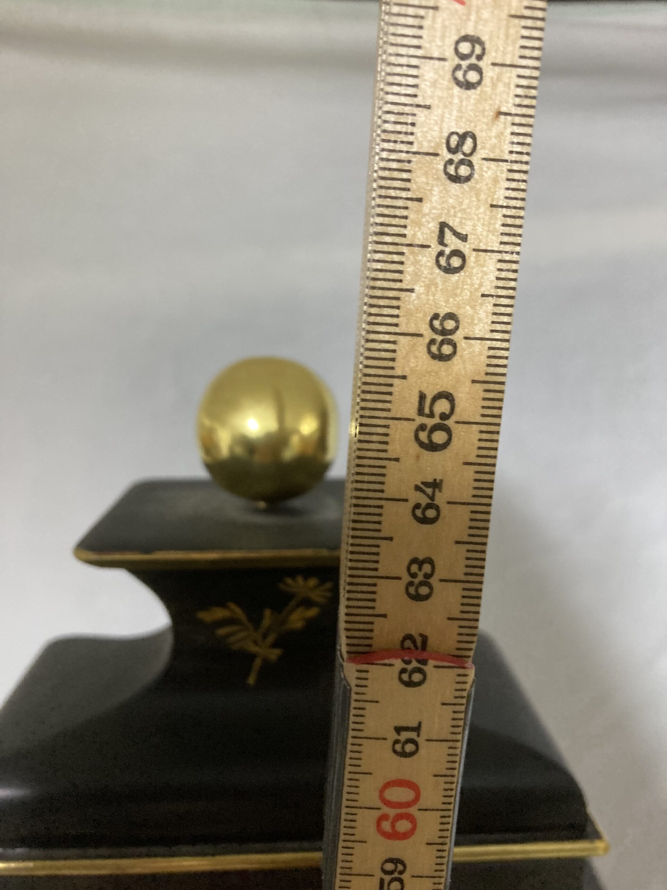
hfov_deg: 49.7
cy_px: 445
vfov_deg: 63.4
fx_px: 719
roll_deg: +0.0
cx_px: 334
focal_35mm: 28
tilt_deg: -9.3
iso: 250
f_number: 1.8
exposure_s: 1/33
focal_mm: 3.99
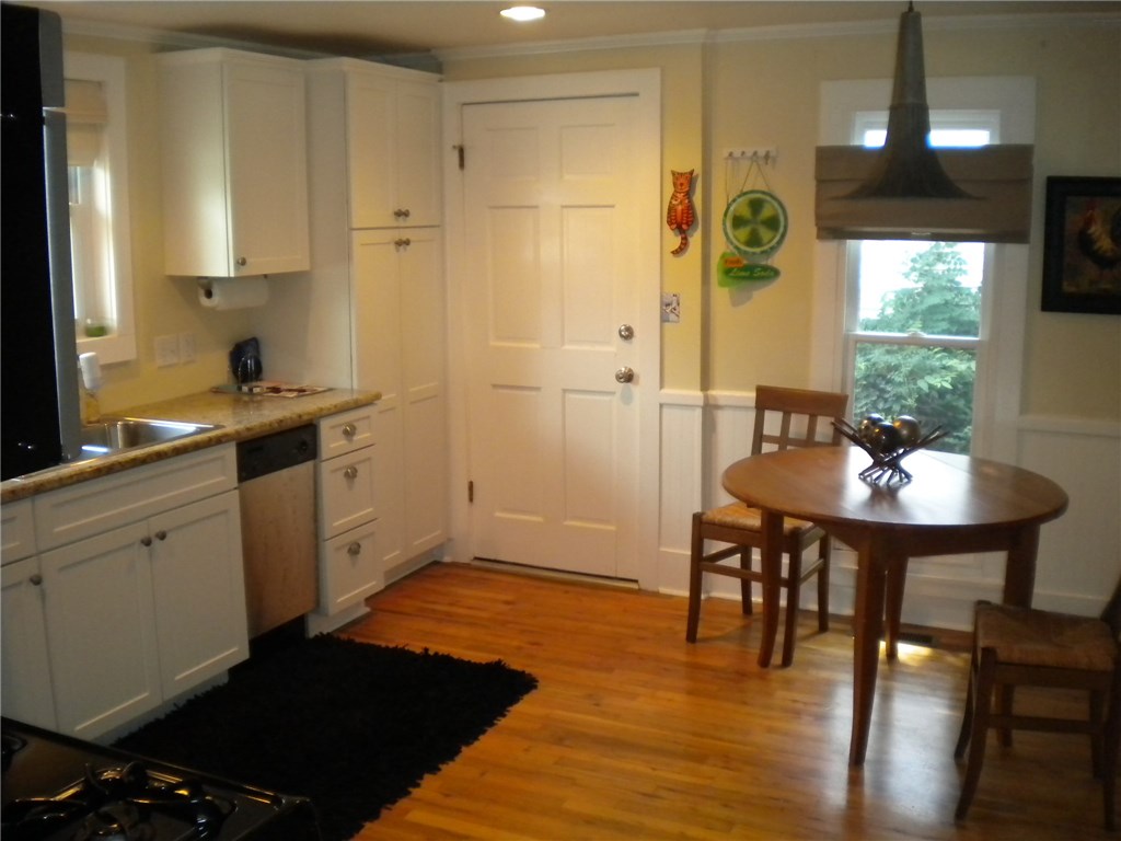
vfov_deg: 40.7
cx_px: 560
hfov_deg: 52.6
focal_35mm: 35
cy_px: 420
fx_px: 1133
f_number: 3.1
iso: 400
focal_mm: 6.3
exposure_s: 1/56.1
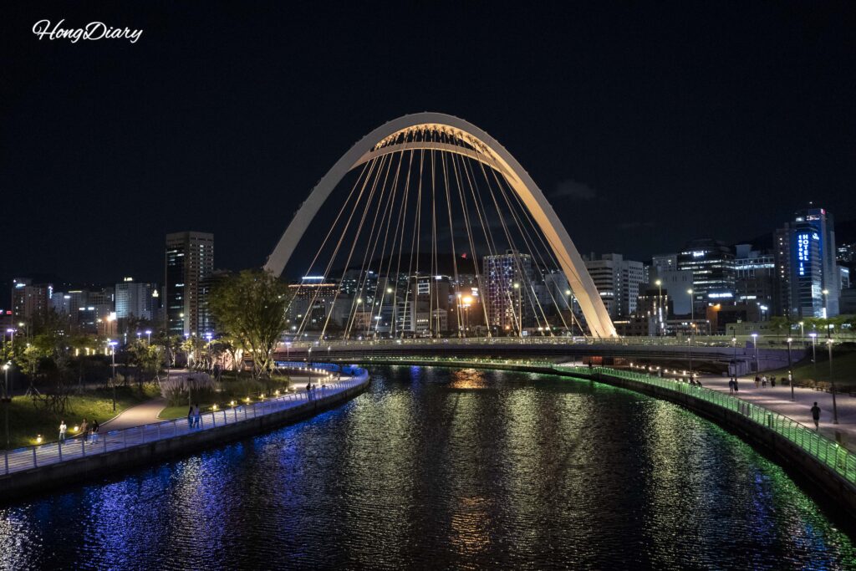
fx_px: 832
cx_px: 428
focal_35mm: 35
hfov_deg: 54.4
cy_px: 286
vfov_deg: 37.9
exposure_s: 1/50
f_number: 5
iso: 12800
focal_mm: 35
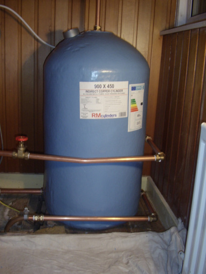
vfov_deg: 60.0
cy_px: 137
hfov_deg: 46.8
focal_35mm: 30
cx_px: 103
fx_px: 238
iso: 141
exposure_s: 1/30
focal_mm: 5.8
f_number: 2.9
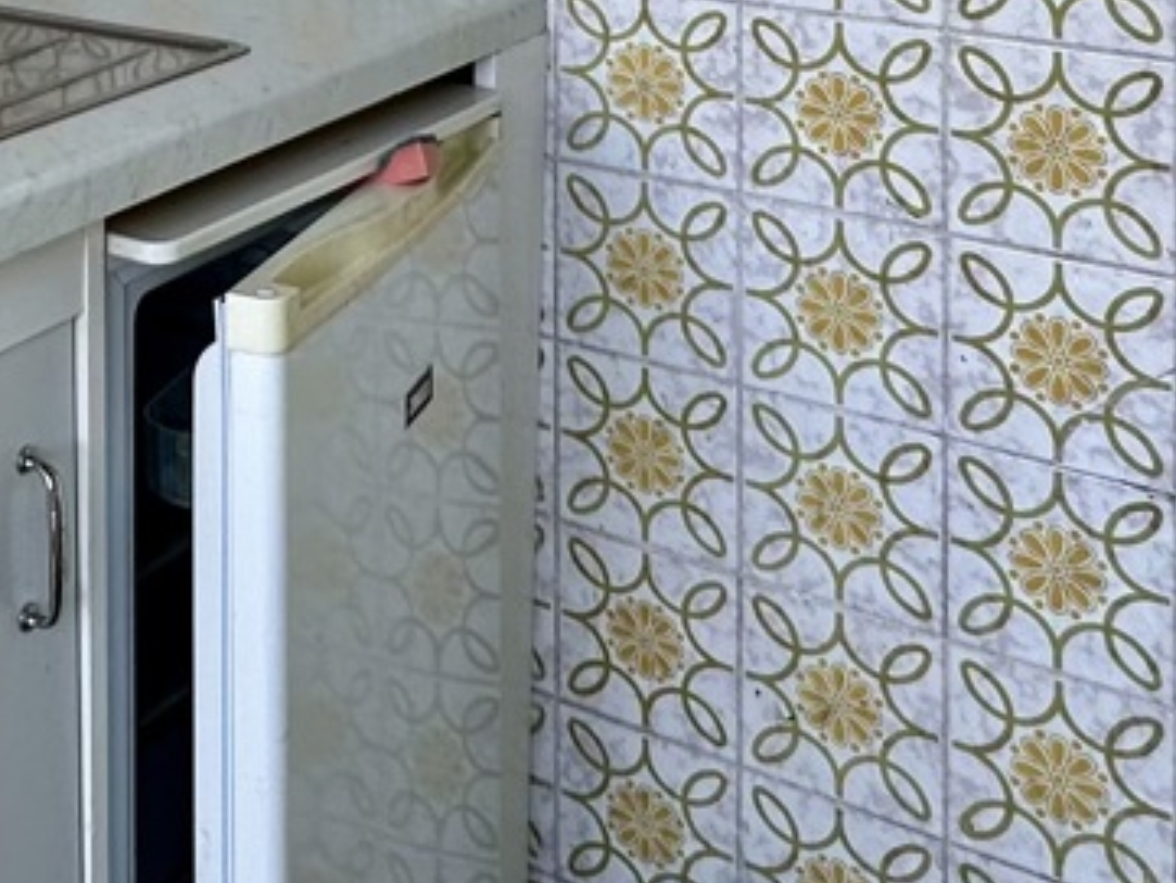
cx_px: -59
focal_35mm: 62
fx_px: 2107
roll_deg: -0.2
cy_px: -430
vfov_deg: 20.4
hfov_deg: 28.8
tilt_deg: -1.0
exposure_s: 1/104
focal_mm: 2.22
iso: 40
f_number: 2.2
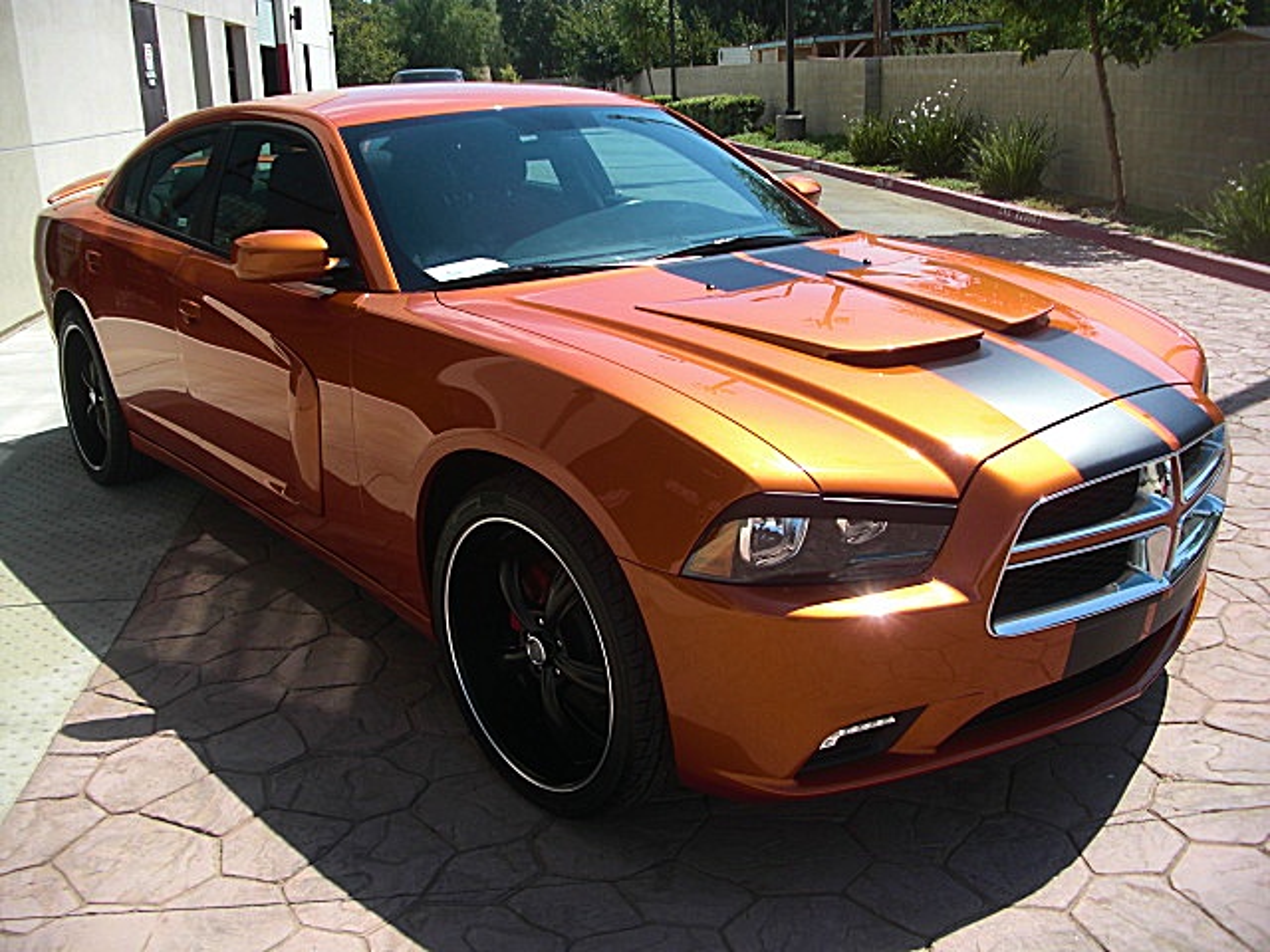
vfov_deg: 39.7
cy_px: 476
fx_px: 1321
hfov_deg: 51.4
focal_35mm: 36
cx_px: 635
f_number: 2.8
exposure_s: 1/800
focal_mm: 6.3
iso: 50
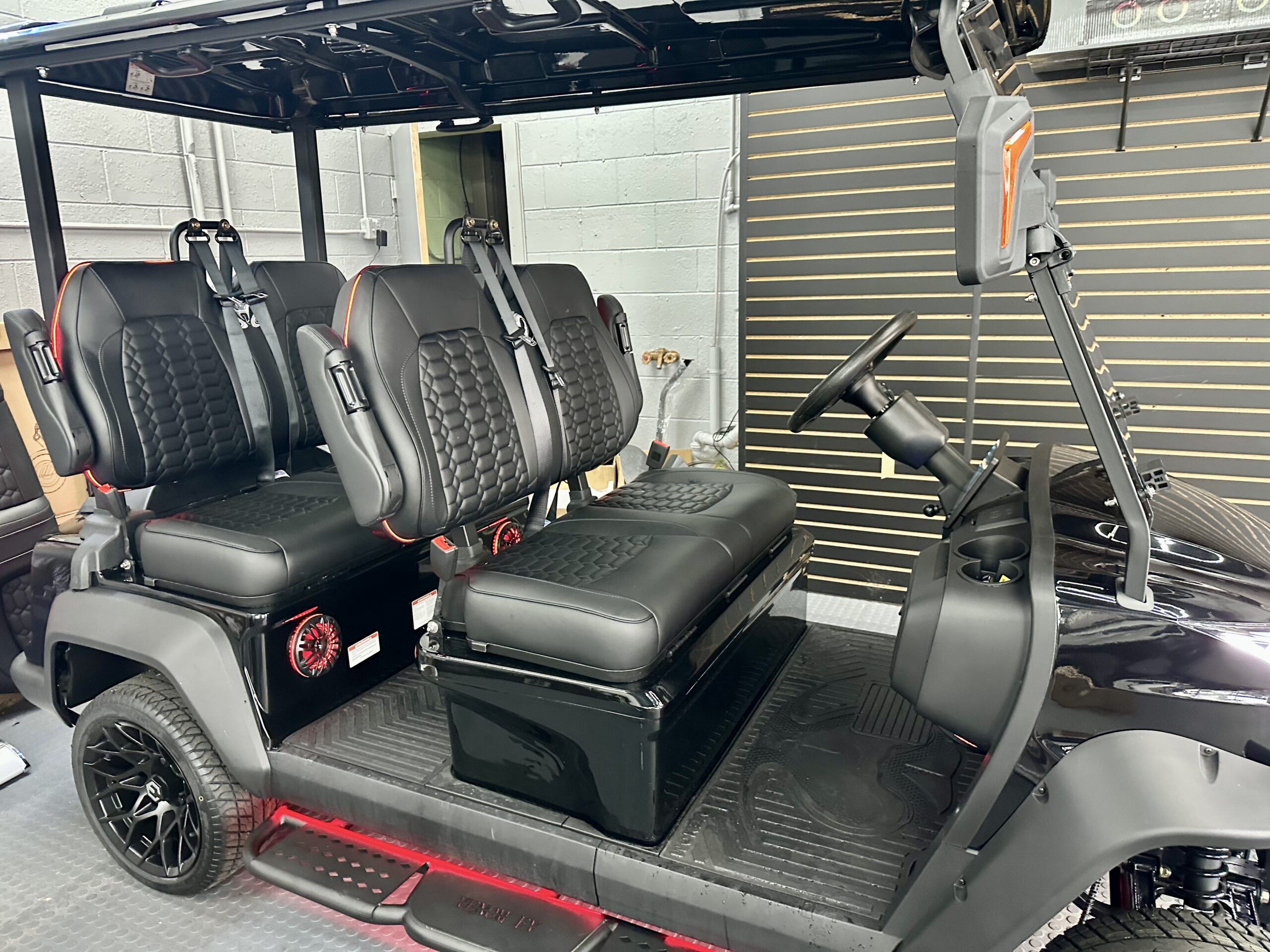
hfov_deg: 71.6
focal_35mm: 24
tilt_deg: -12.5
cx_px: 635
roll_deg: +2.2
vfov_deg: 56.8
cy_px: 476
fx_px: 881
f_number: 1.78
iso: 640
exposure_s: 1/60
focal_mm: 6.86
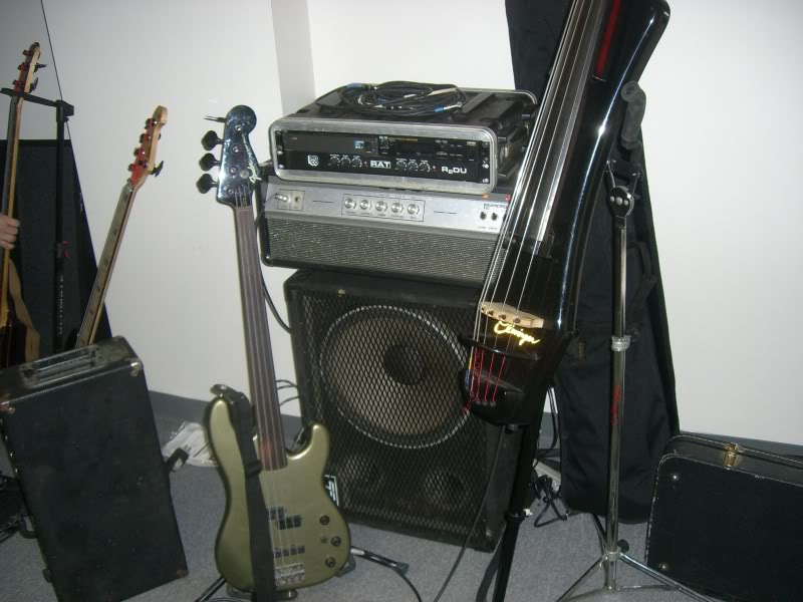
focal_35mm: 38
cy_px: 301
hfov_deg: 49.0
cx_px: 402
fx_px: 881
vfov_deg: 37.7
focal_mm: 6.2
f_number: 2.7
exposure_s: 1/60
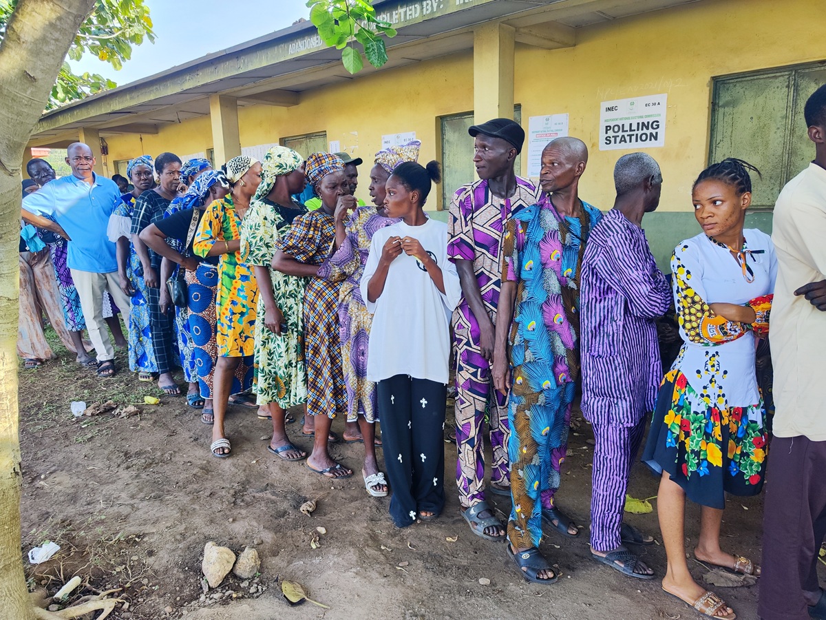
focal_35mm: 23
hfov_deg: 73.9
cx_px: 413
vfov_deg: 58.9
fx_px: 549
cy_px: 310
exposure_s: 1/100
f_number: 1.69
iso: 81
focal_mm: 7.01
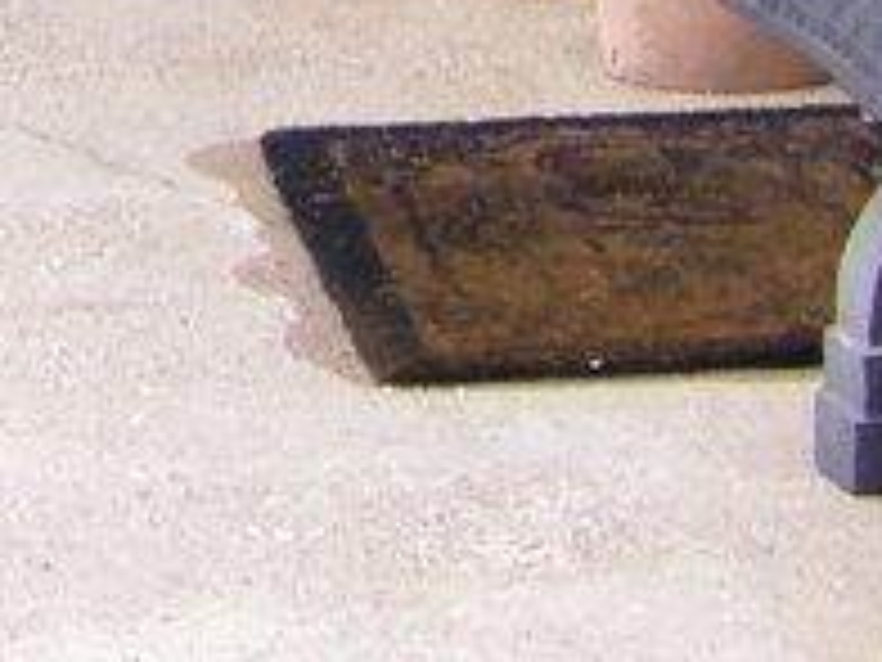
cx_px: -324
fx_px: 7109
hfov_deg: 7.0
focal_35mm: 279
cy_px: -1009
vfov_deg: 5.1
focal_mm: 6.3
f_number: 3.5
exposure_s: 1/100
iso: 64
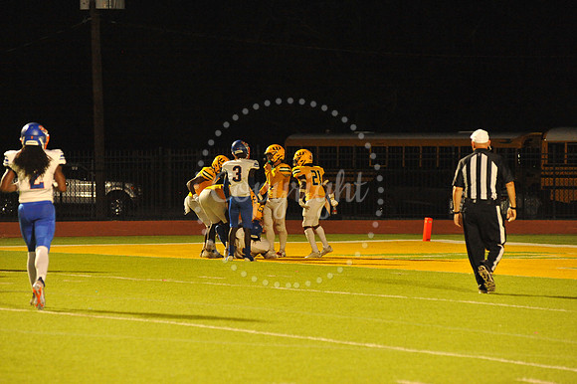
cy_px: 192
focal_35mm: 200
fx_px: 3204
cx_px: 288
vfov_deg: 6.9
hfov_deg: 10.3
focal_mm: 200
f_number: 5.6
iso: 6400
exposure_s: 1/200
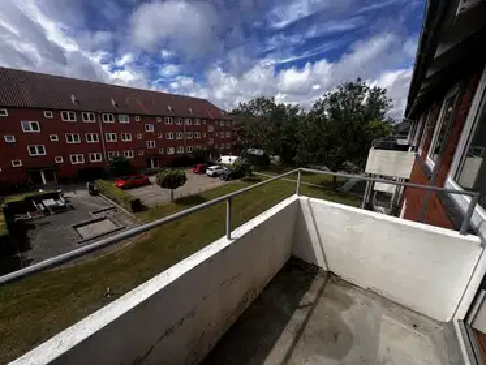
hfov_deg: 106.2
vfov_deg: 89.9
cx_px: 243
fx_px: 183
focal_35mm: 13
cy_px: 182
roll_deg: -2.4
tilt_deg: -15.0
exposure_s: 1/968
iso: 32
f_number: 1.8
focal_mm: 1.57
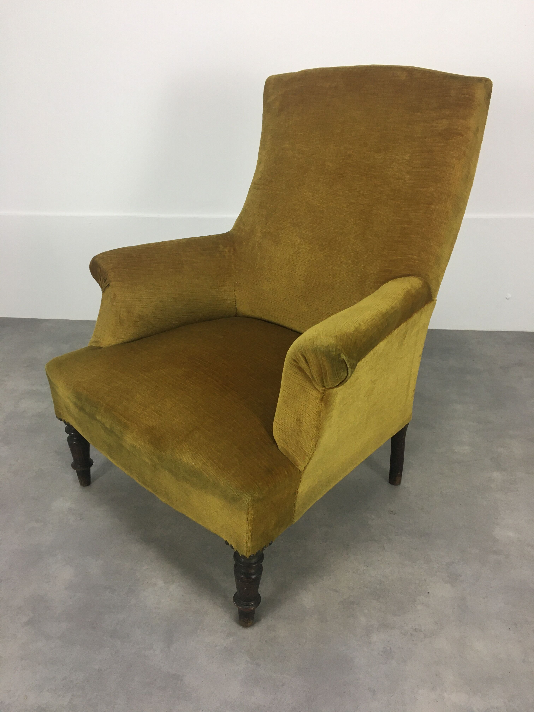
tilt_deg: -26.3
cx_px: 267
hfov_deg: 48.2
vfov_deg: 61.7
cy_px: 356
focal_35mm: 29
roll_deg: +1.4
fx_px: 596
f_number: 2.2
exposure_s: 1/33
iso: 50
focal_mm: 4.15
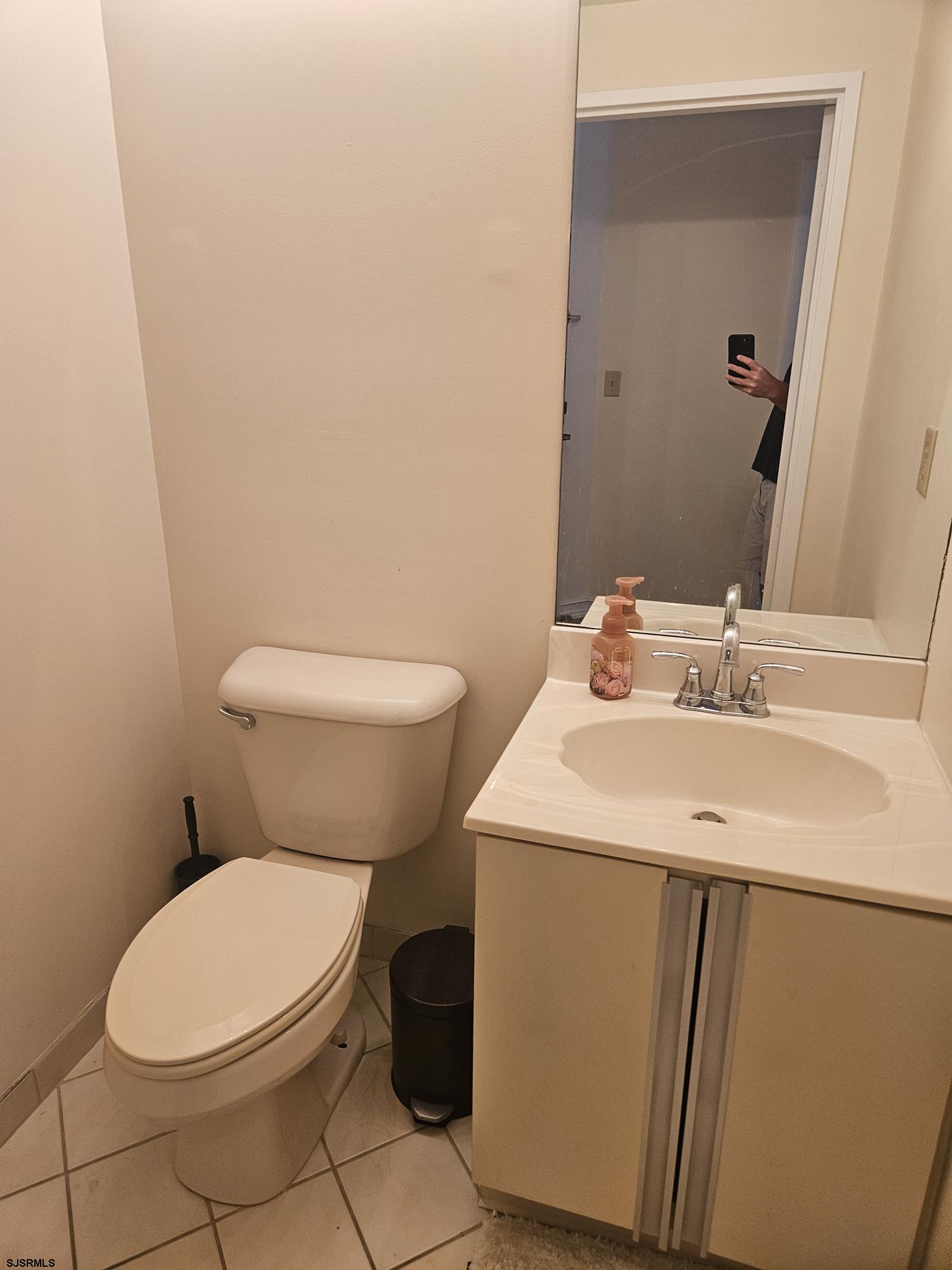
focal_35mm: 23
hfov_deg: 58.9
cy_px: 635
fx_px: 843
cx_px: 476
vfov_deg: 73.9
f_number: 1.8
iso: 125
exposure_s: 1/120
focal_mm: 5.4
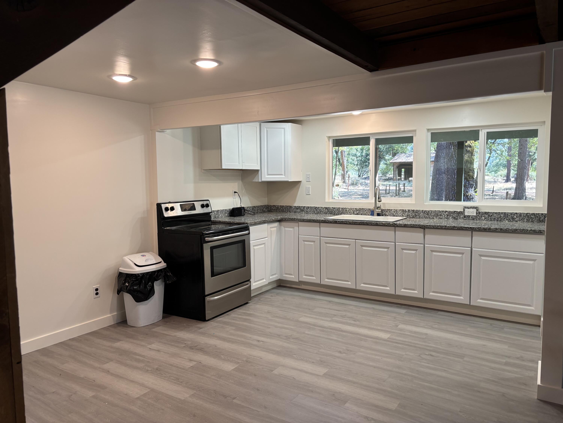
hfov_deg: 67.3
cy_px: 212
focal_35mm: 26
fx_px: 423
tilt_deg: -5.0
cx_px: 282
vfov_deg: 53.1
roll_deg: +0.3
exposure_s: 1/120
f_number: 1.6
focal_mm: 5.96
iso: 100
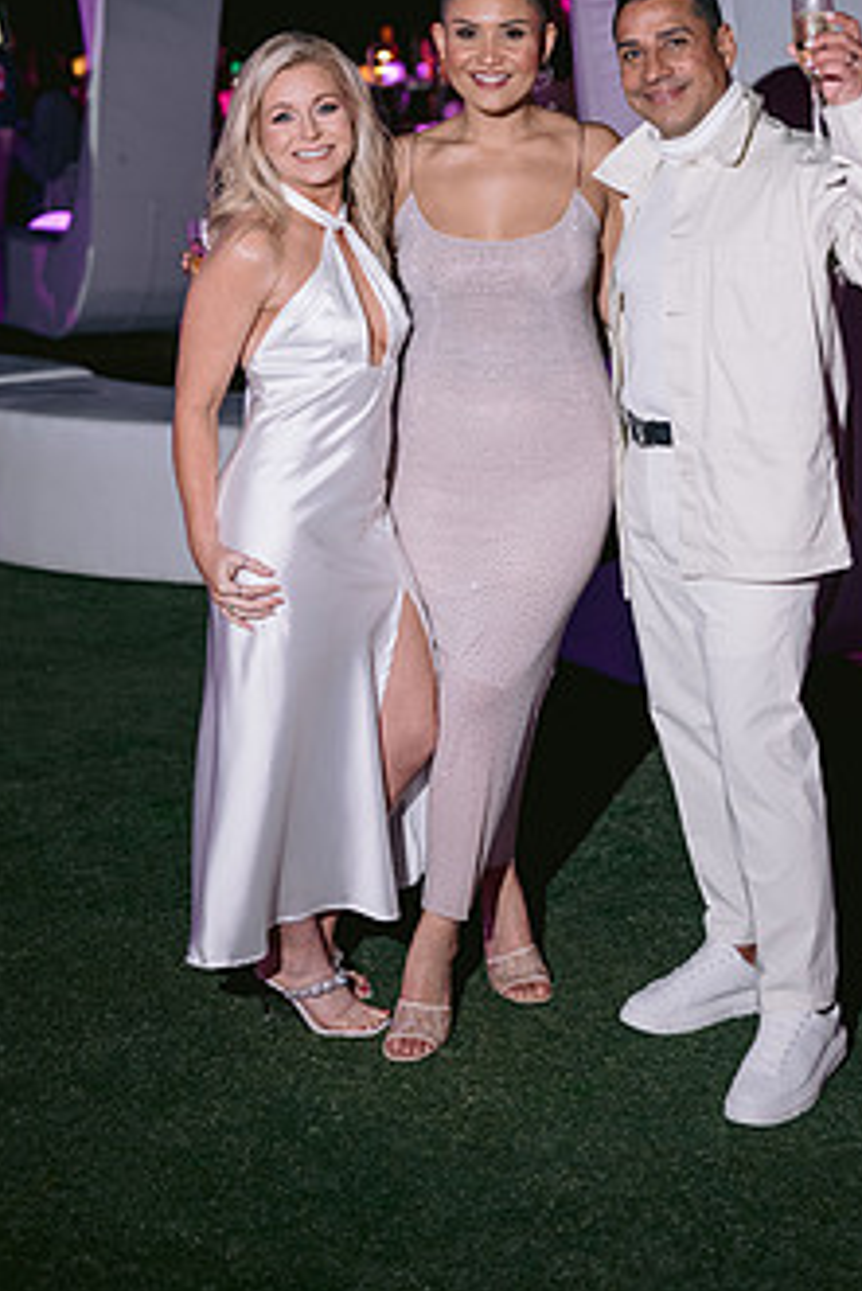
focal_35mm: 68
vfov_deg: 29.4
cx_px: 569
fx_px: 2440
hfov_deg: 20.0
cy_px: 421
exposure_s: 1/125
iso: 2000
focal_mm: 50
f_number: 2.8
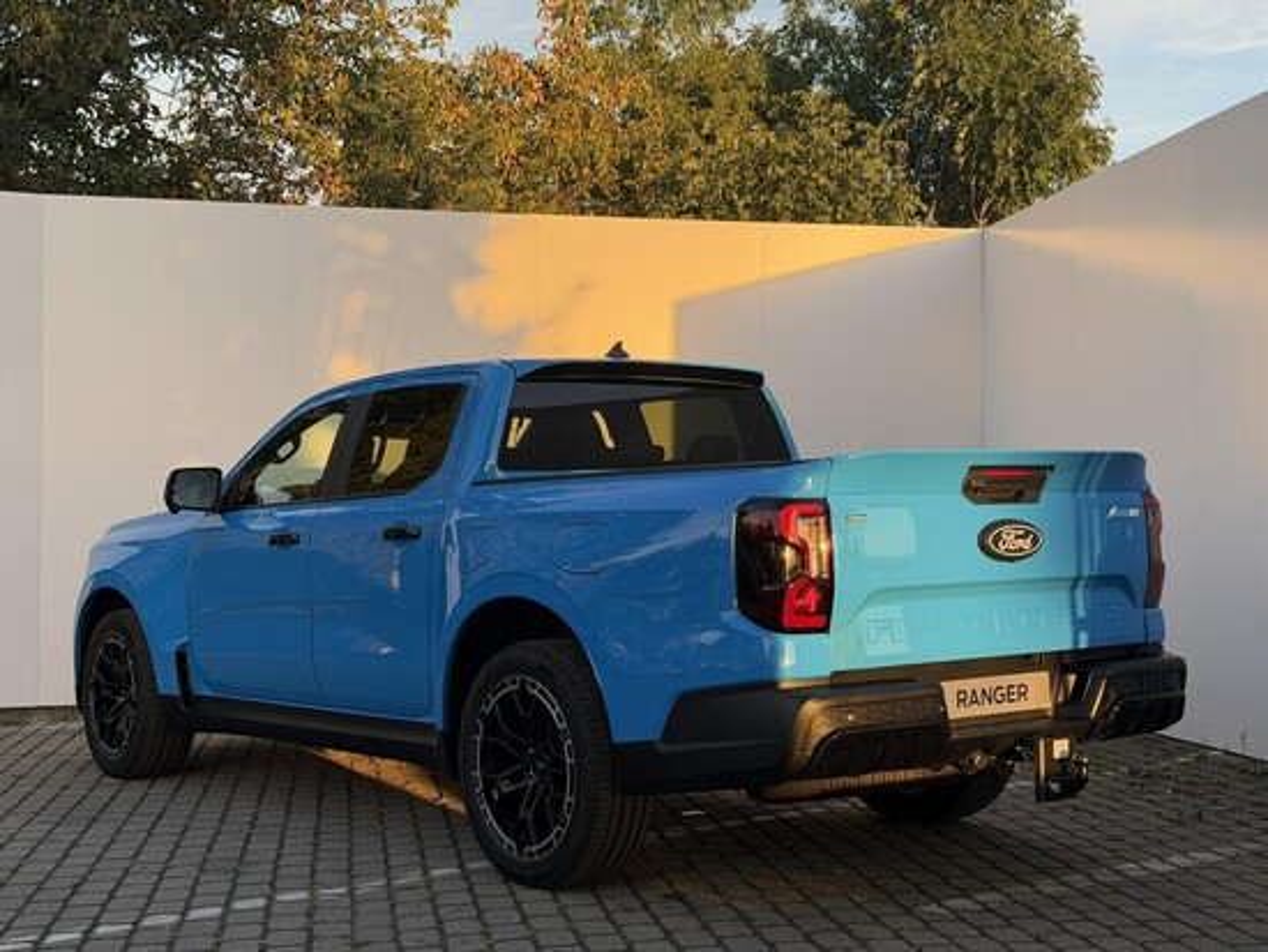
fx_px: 1759
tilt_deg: +1.7
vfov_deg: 30.3
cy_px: 476
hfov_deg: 39.6
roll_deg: +1.0
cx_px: 634
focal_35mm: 48
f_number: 1.78
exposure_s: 1/917
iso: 100
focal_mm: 6.76
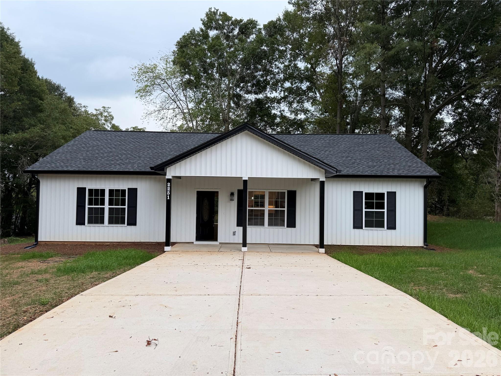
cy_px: 188
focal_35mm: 24
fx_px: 347
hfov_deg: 71.6
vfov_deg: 56.8
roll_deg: -1.2
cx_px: 250
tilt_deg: +1.5
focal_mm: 6.76
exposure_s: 1/1060
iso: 80
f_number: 1.78
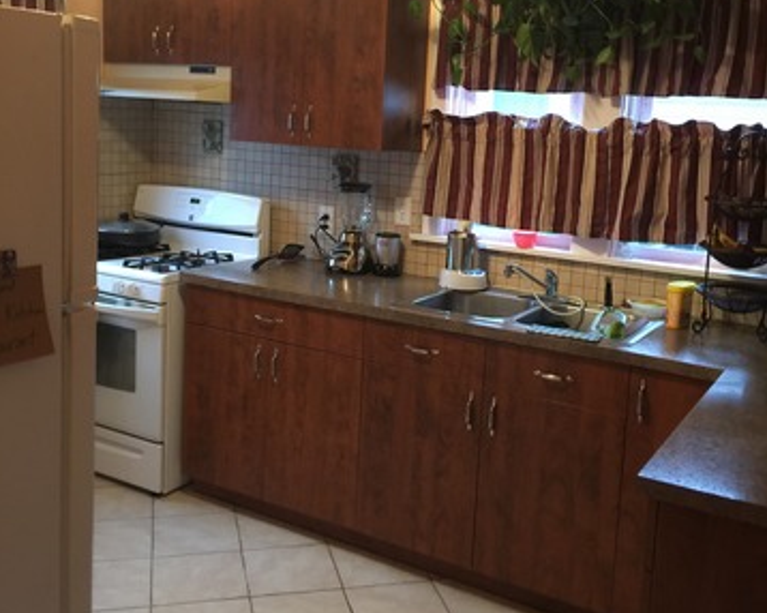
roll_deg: -2.5
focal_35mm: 38
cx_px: 384
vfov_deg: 39.0
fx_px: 862
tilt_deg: -8.8
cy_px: 244
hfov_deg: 48.0
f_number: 2.2
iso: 80
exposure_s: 1/4
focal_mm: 4.15
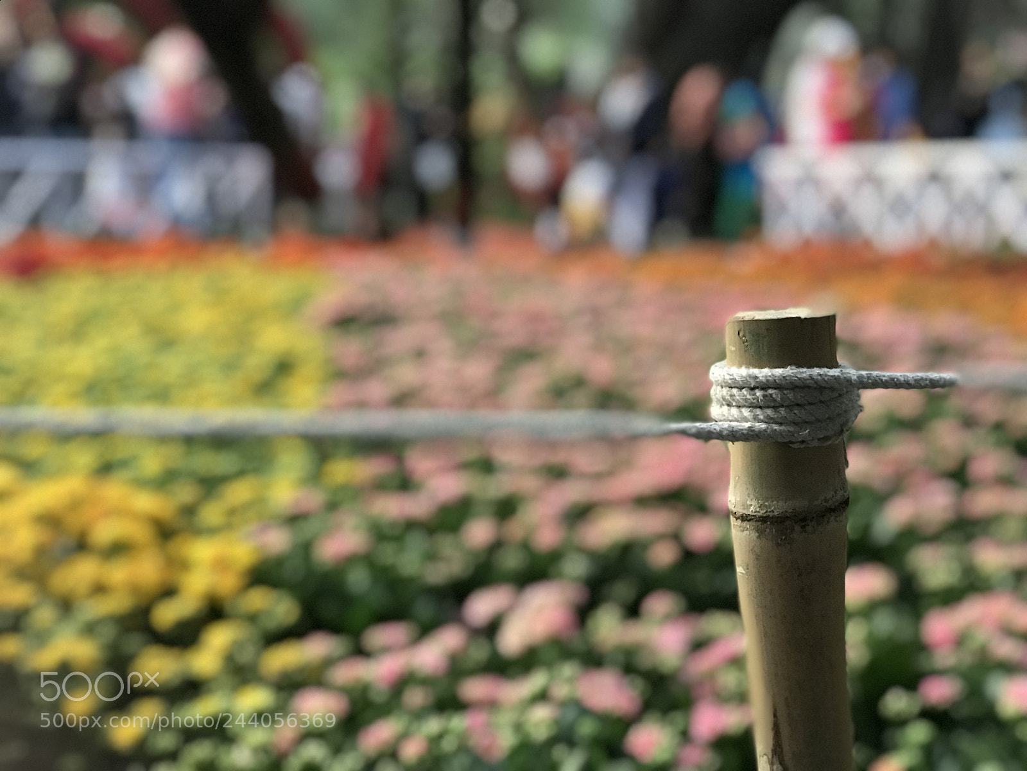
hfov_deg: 33.8
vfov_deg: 25.7
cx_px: 514
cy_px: 386
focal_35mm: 57
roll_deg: -0.2
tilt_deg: -7.8
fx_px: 1691
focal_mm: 6.6
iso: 160
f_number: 2.8
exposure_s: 1/50
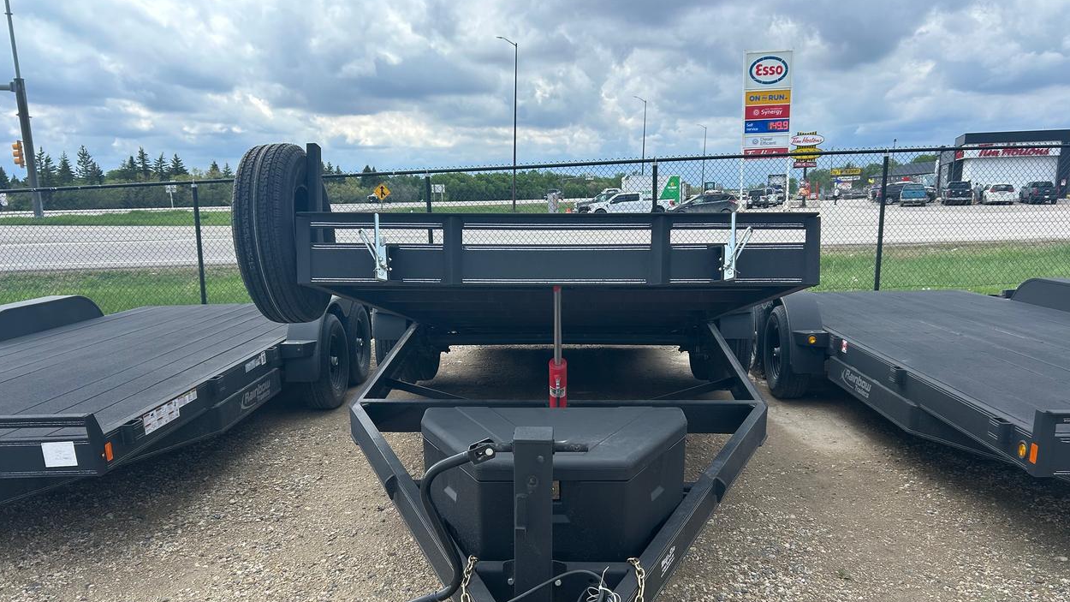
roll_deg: -0.3
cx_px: 543
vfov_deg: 39.8
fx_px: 823
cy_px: 391
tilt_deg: -14.6
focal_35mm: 29
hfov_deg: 66.1
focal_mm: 5.7
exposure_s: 1/2123
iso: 50
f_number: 1.5
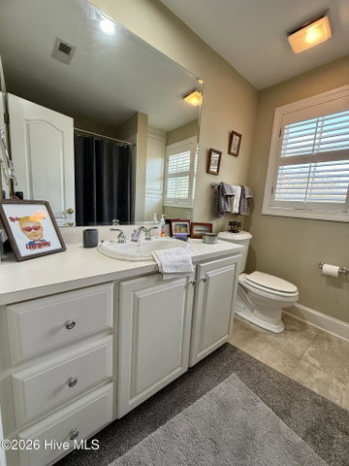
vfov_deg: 102.1
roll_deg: -4.4
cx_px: 174
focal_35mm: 14
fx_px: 188
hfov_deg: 85.7
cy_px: 233
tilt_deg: -8.9
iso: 160
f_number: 2.2
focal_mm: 2.22
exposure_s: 1/120
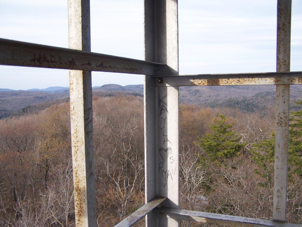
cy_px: 114
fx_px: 332
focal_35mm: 38
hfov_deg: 49.0
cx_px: 151
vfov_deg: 37.7
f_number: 2.8
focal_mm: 6.3
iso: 80
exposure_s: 1/320
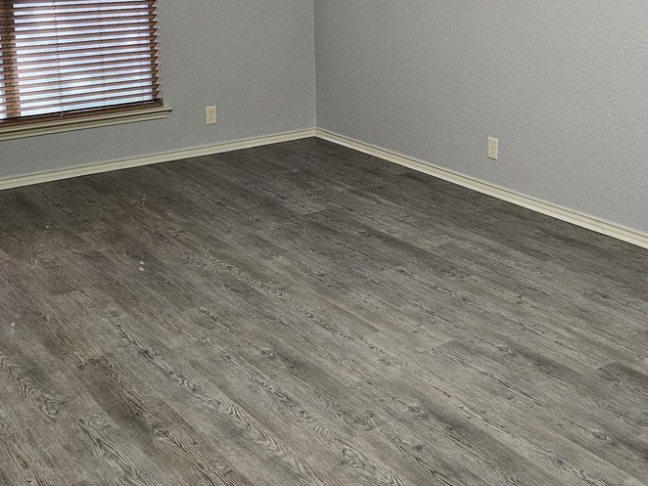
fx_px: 936
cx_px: 409
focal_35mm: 50
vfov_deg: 28.3
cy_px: 78
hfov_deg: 37.9
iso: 640
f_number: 1.8
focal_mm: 5.4
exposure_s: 1/60
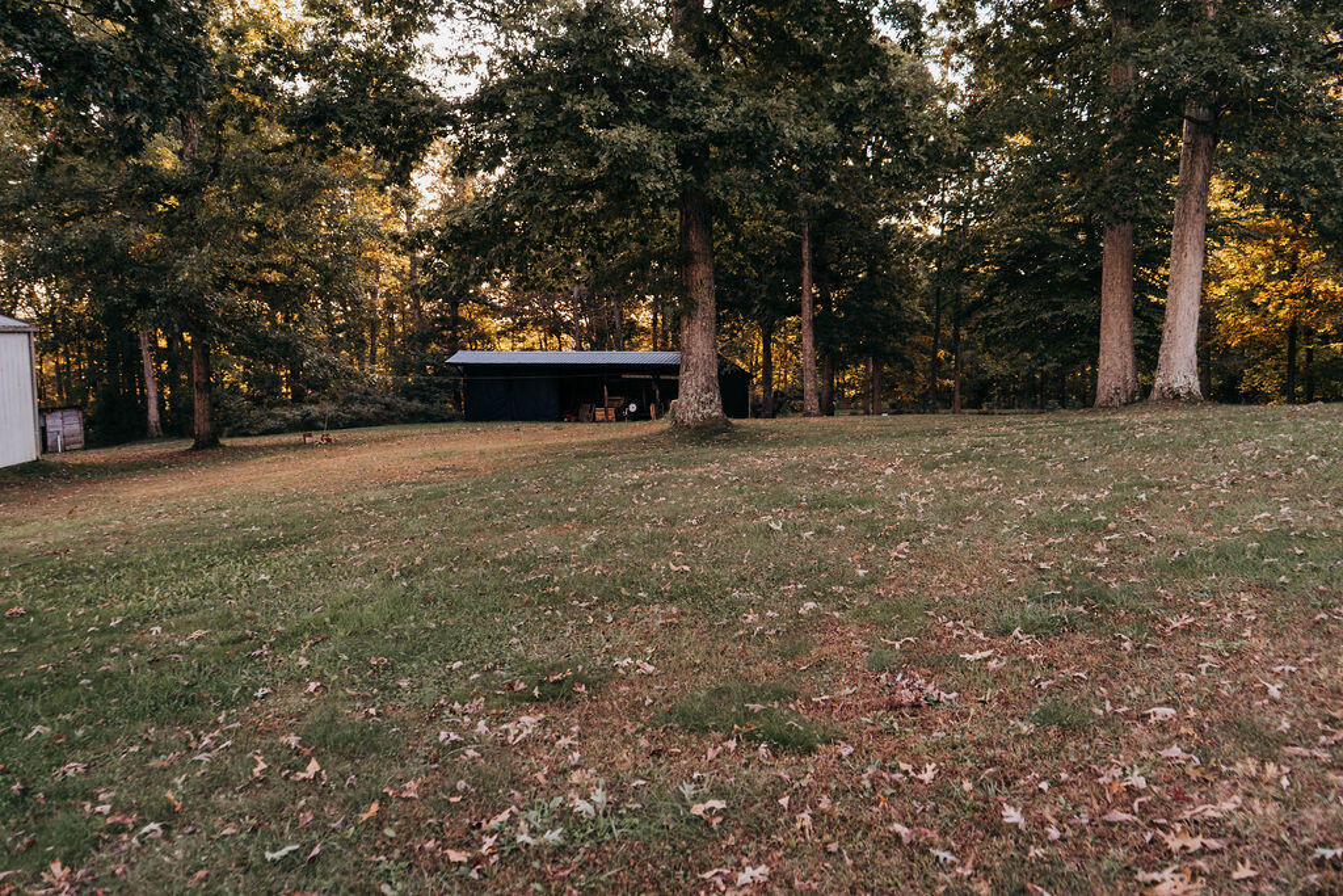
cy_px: 448
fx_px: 1060
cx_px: 672
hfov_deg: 64.7
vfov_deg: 45.8
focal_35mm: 28
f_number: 4
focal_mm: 28
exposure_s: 1/160
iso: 640
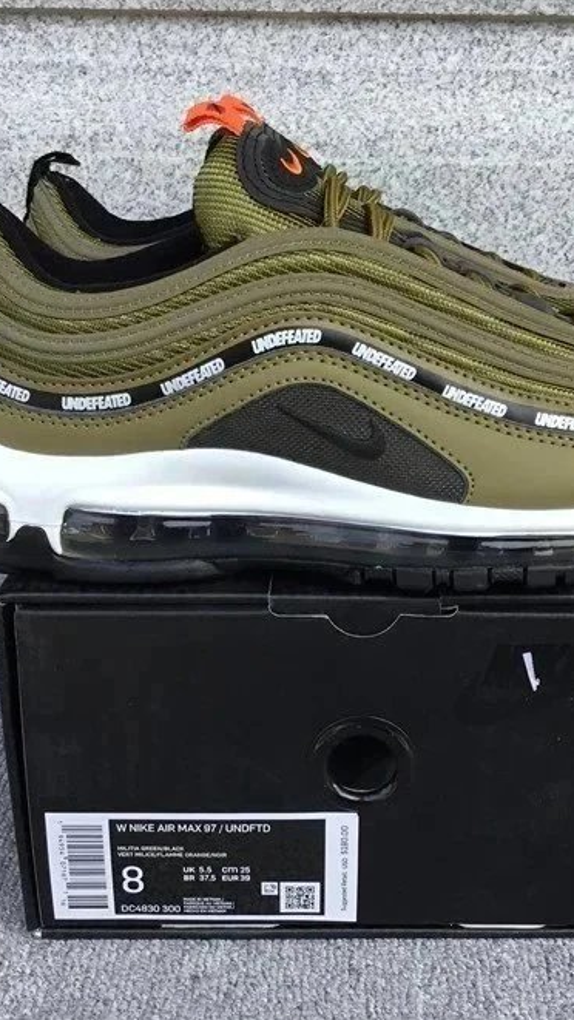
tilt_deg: -18.2
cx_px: 352
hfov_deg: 25.9
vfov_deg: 44.6
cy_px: 501
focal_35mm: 46
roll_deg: -0.3
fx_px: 1244
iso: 25
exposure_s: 1/265
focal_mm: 3.3
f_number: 2.4
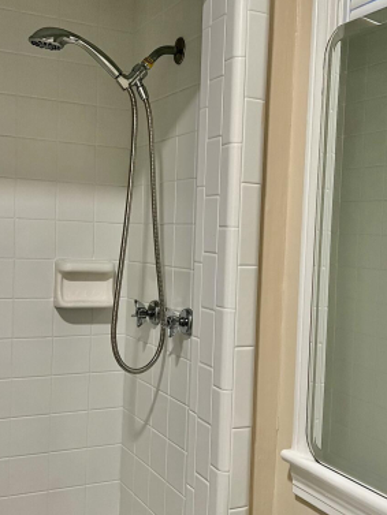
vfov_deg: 41.2
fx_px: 685
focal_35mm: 46
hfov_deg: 31.5
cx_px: 226
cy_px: 271
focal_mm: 5.7
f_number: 1.5
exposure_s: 1/60
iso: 100
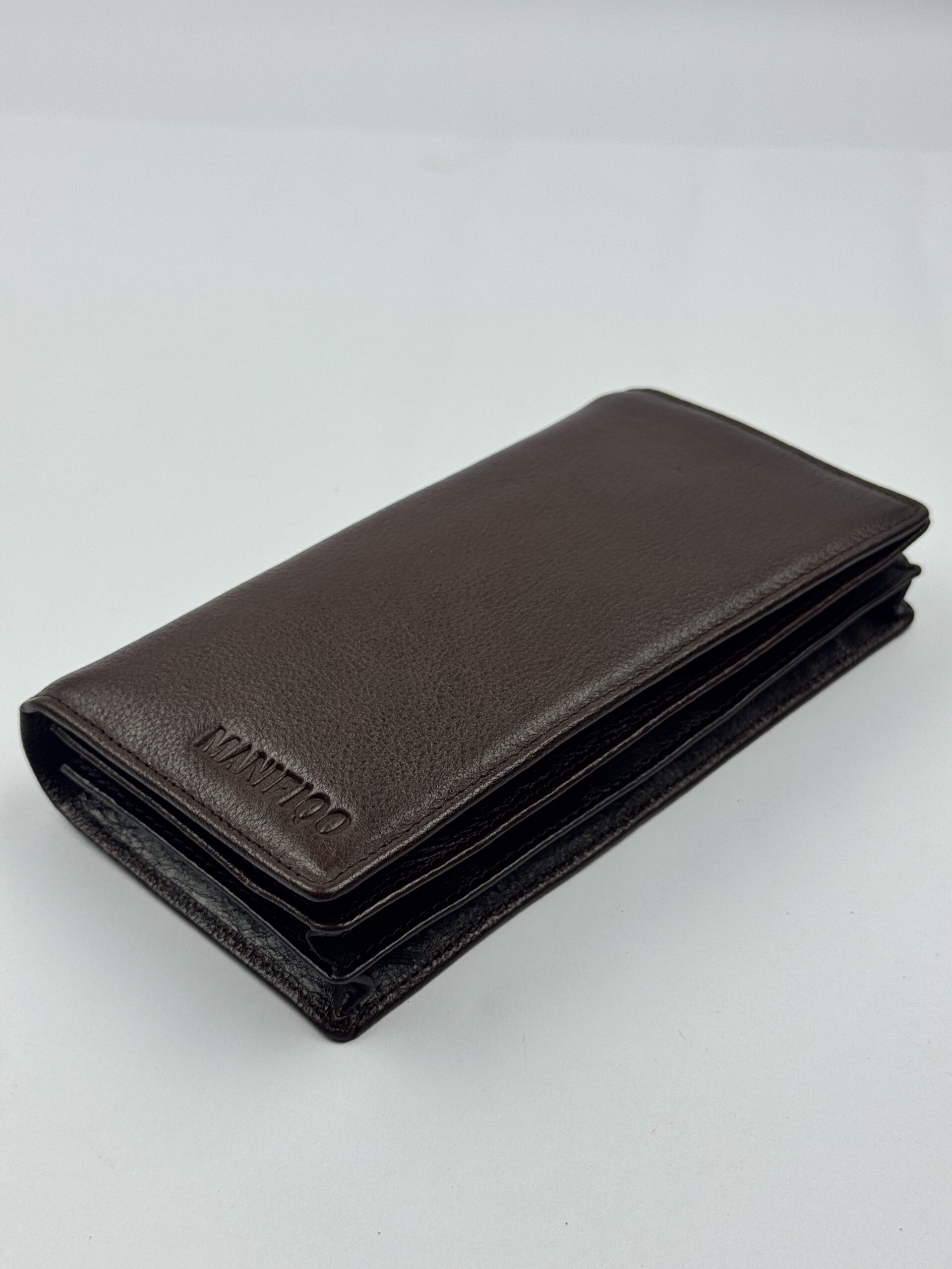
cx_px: 476
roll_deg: +1.6
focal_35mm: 48
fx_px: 1760
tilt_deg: -35.4
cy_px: 634
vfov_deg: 39.7
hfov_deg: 30.3
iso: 64
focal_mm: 6.76
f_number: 1.78
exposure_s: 1/527
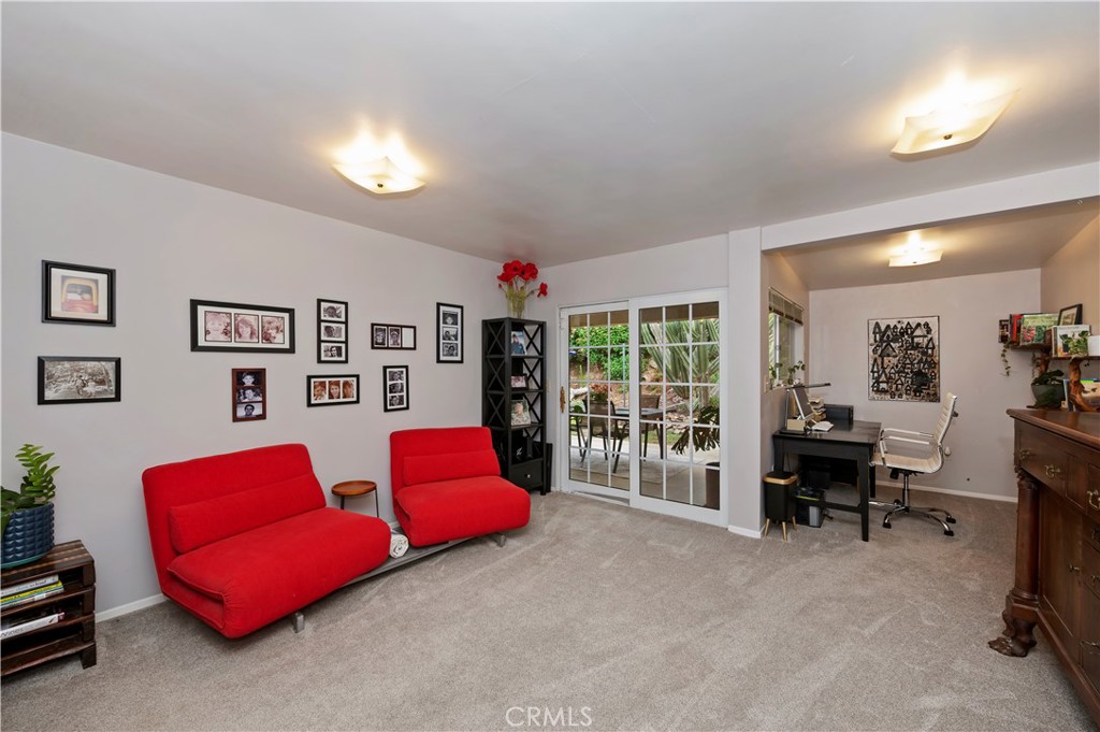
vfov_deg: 81.1
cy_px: 366
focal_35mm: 14
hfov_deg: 104.3
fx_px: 427
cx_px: 550
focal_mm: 14
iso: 400
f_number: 8
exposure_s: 1/20
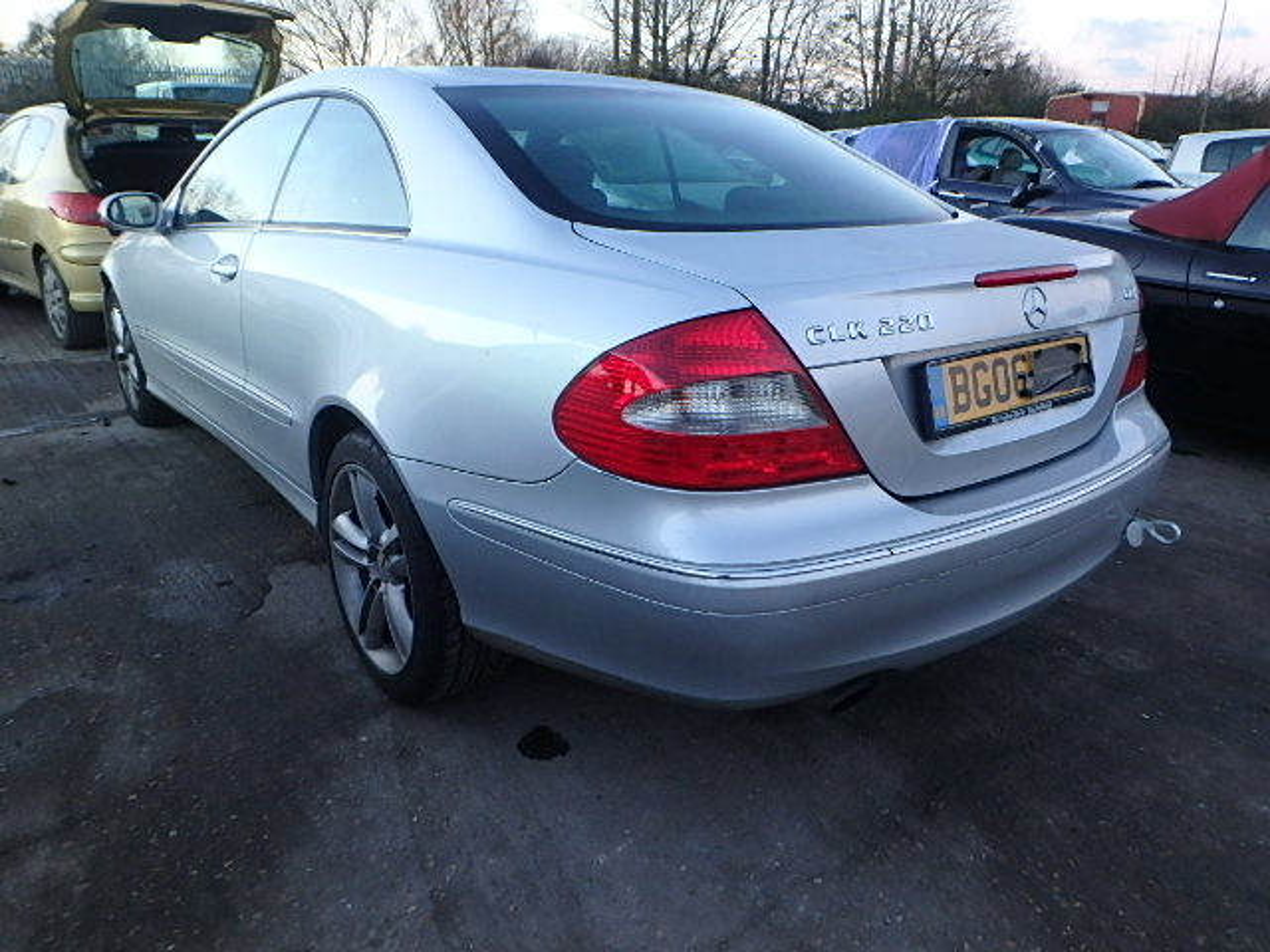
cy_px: 476
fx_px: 917
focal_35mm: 25
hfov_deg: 69.4
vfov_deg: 54.9
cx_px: 635
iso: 320
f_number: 4.1
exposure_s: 1/30
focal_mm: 4.5
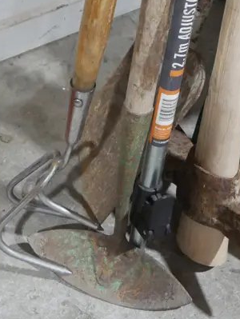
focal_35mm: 118
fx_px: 1089
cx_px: 232
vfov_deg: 16.1
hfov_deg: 12.4
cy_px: -49
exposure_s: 1/60
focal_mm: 23
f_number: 5.1
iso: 2000
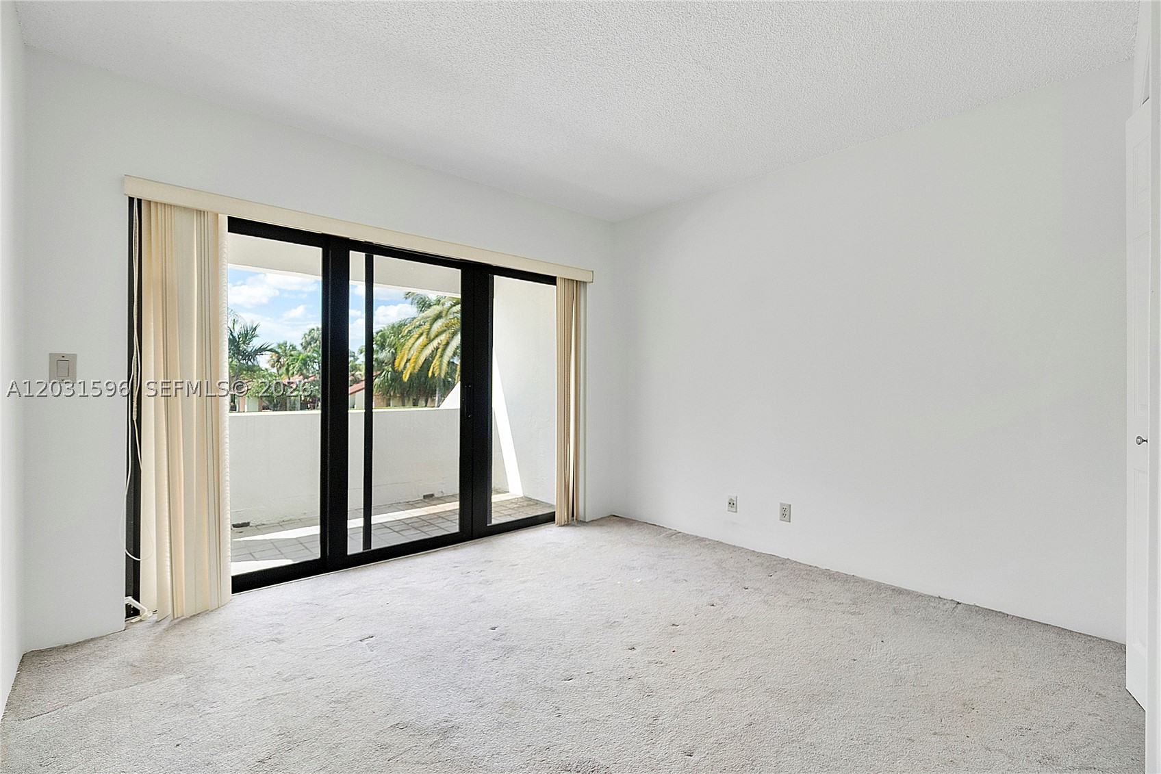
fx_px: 484
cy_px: 387
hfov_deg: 100.4
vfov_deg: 77.3
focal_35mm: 15
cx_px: 580
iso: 250
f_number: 8
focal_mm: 10
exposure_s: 1/160
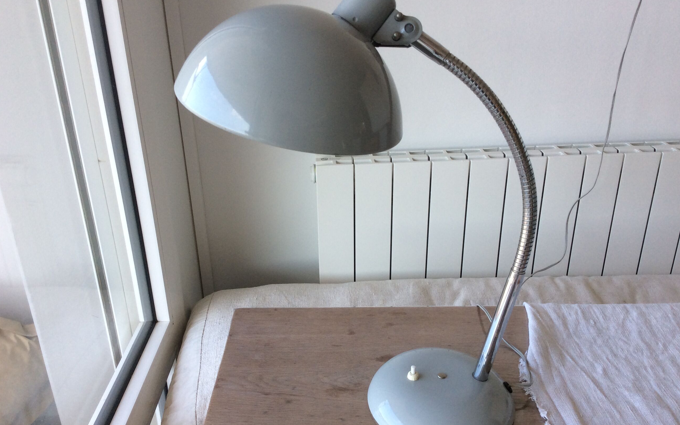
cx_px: 340
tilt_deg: -26.9
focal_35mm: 34
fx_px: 630
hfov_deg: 56.7
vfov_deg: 37.3
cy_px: 223
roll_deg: +3.1
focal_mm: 3.3
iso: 32
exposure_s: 1/100
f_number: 2.4
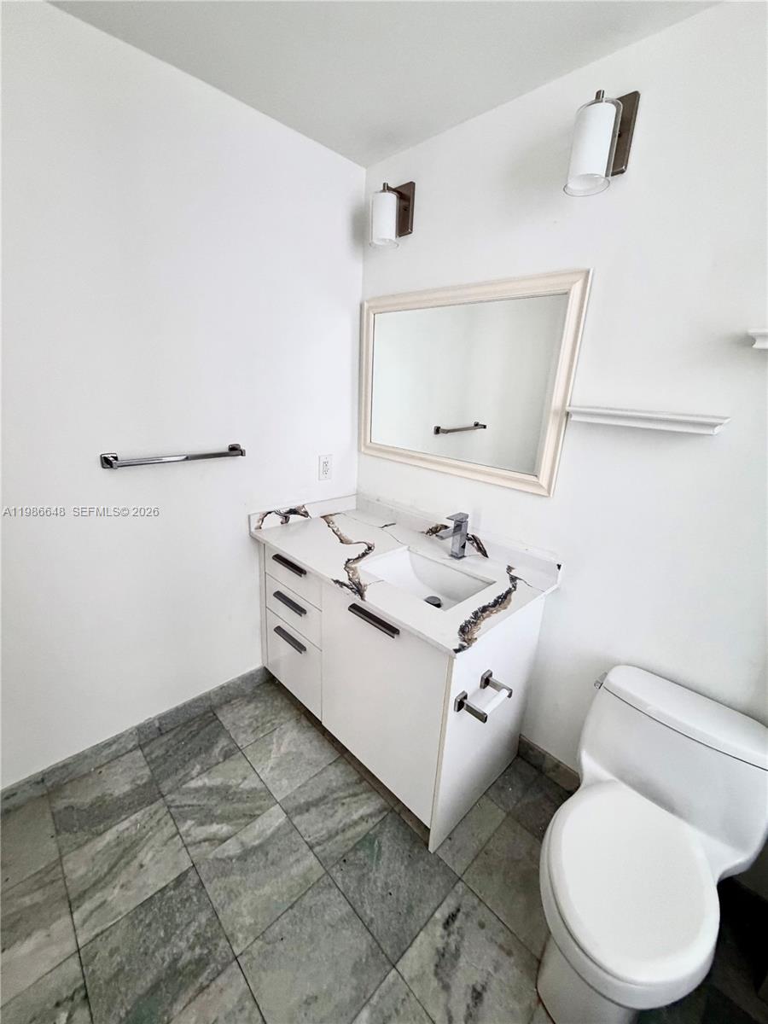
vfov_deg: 102.1
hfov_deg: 85.7
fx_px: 414
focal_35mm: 14
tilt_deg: -18.0
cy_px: 512
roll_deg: -3.7
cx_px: 384
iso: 320
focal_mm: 2.22
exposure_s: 1/65
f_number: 2.2
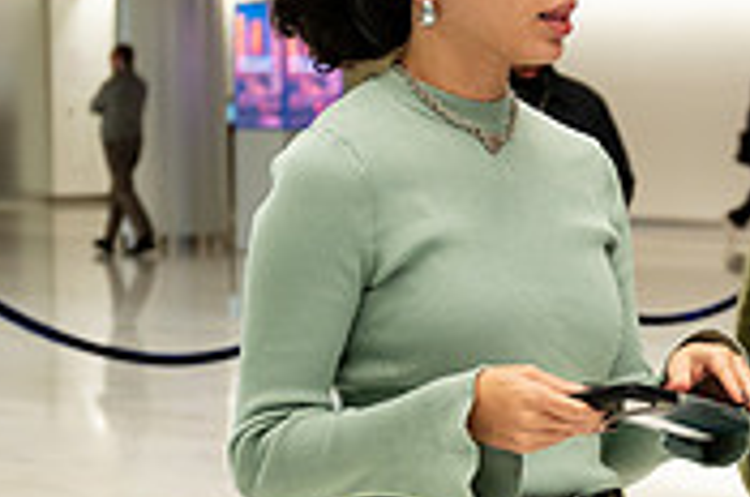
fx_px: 2995
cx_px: 1240
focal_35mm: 144
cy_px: 278
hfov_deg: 13.2
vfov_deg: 9.5
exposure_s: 1/160
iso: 1000
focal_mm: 41
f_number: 3.2
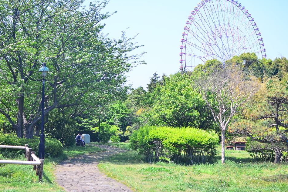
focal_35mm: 57
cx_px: 147
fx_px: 452
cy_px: 94
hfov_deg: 35.3
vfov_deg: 24.0
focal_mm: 35
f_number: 2.8
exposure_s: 1/400
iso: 100
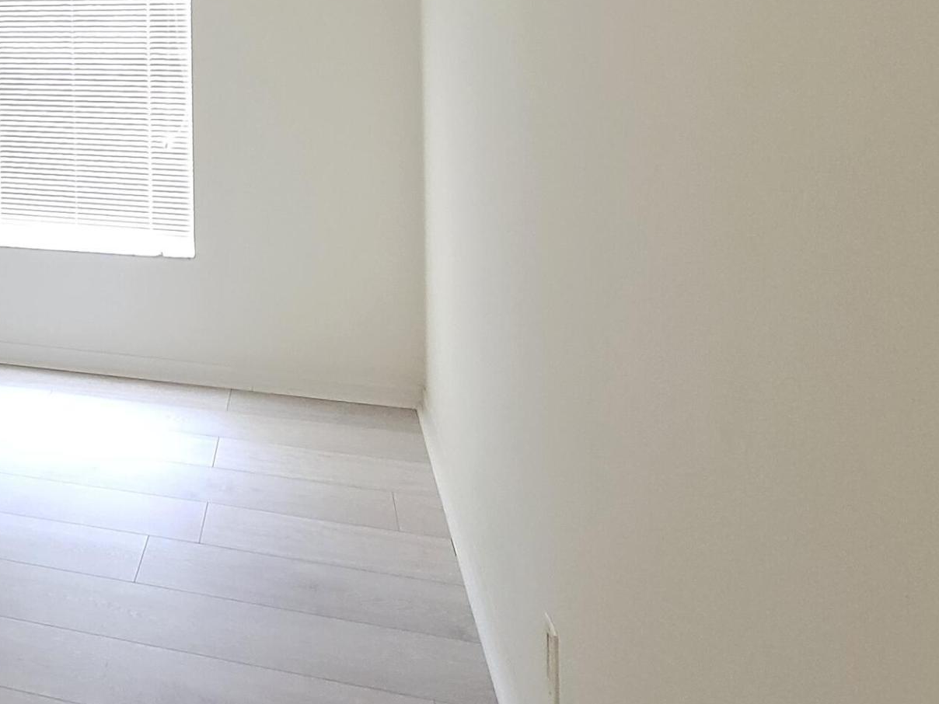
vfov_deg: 40.1
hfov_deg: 49.1
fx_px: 841
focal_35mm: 31
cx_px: 26
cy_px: 7
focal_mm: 2.2
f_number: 2.2
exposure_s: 1/24
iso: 1000
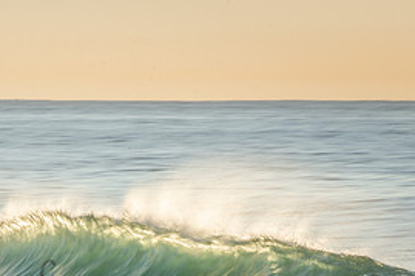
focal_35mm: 659
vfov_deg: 2.1
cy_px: 271
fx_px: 7592
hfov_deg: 3.1
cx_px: 32
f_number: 22
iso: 100
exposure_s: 1/20
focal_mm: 200
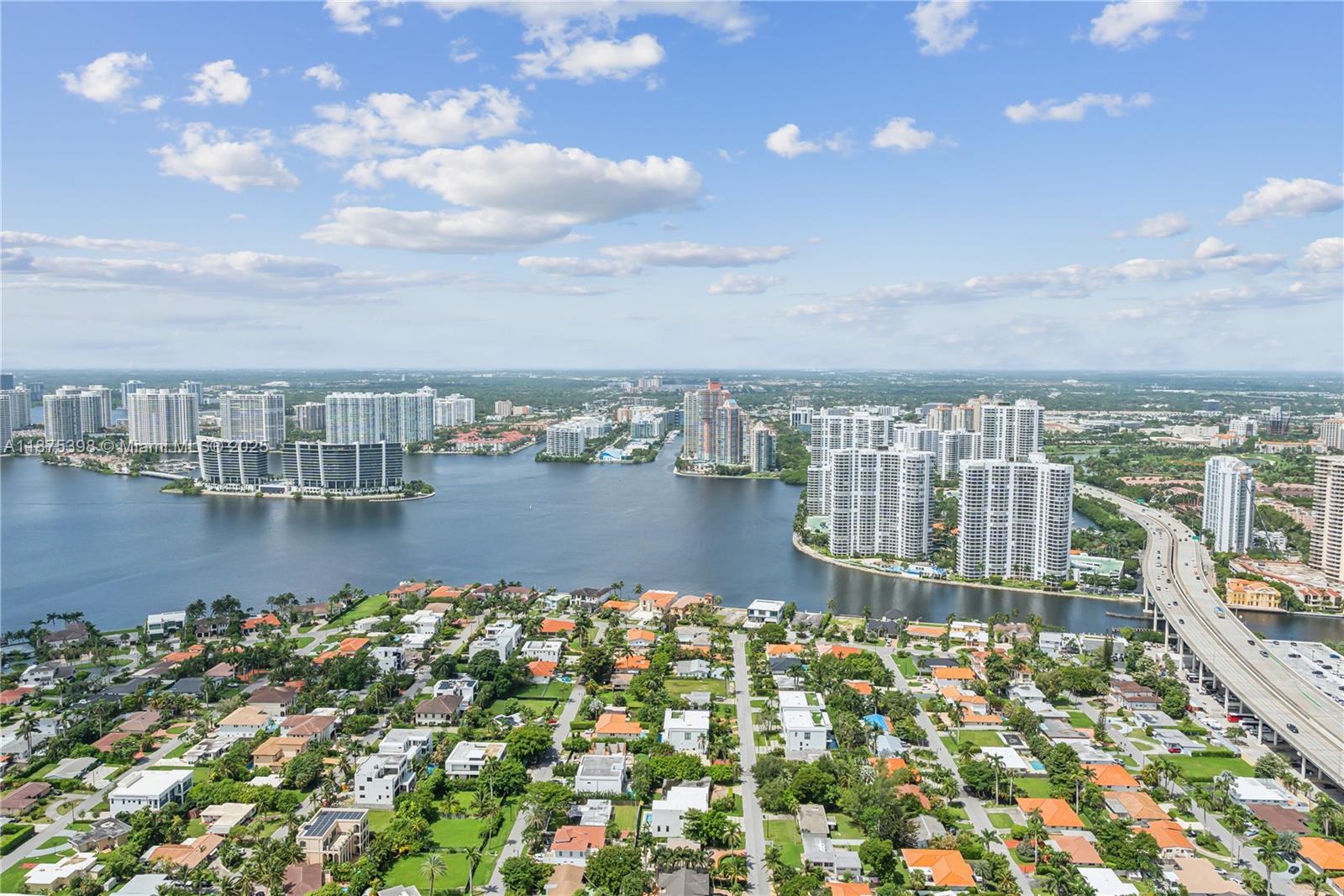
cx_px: 672
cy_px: 448
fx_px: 896
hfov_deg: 73.8
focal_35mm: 24
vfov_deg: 53.1
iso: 400
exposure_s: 1/1250
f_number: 8
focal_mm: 16
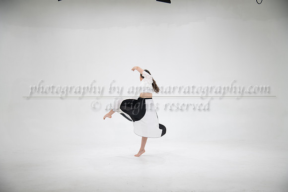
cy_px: 96
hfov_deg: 42.7
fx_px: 368
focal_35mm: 46
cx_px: 144
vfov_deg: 29.3
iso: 400
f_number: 4
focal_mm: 46
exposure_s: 1/500
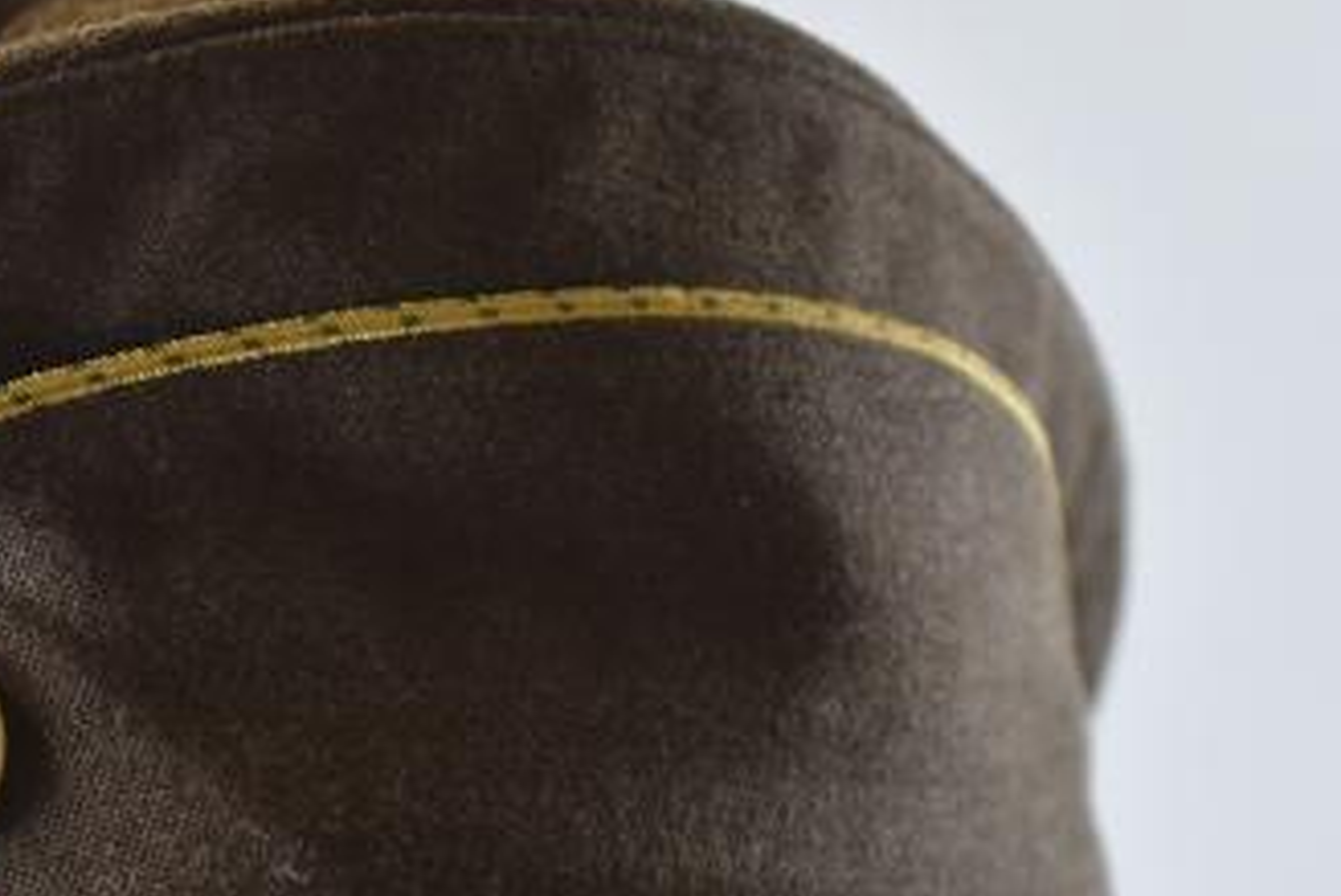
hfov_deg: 16.0
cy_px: 743
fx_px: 4770
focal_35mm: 128
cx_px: 458
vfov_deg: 10.7
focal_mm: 40
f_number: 4
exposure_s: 1/60
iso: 640
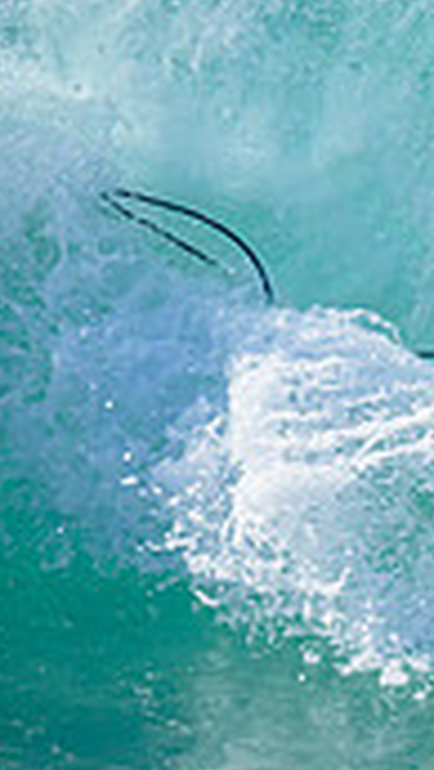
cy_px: 290
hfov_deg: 0.3
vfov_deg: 0.6
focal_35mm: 3591
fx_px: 73323
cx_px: 1243
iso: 450
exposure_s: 1/2000
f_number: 6.3
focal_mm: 800
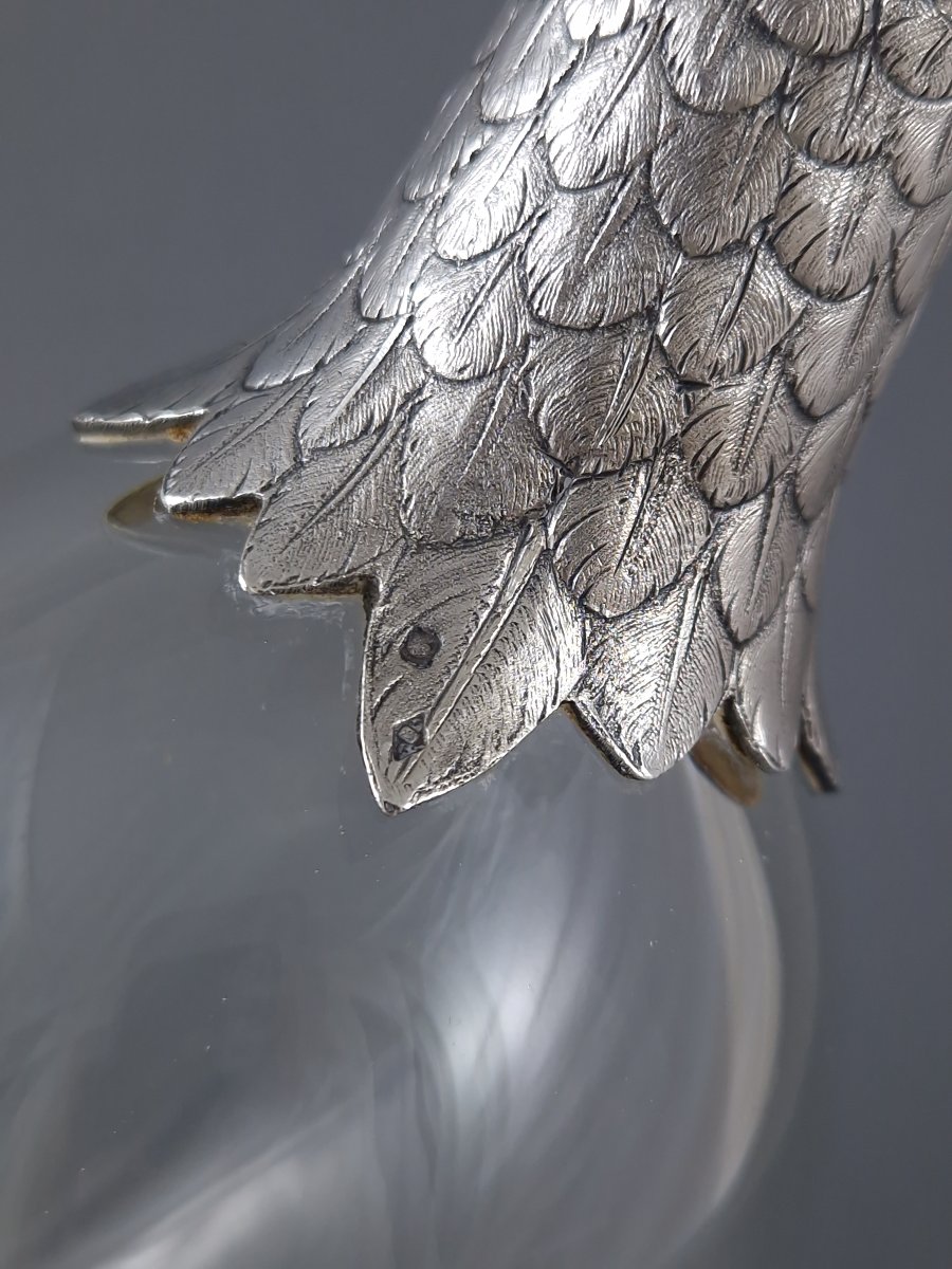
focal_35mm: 23
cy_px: 634
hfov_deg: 58.9
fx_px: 843
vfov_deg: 73.9
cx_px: 476
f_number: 1.8
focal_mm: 5.4
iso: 50
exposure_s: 1/145
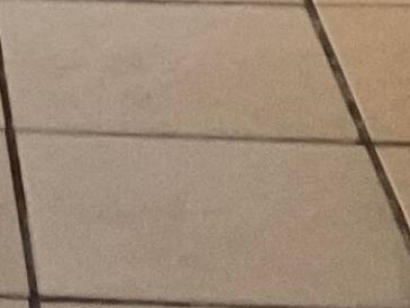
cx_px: -700
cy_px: -498
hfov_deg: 7.8
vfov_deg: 6.1
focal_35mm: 229
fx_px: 2713
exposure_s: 1/60
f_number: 1.8
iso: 100
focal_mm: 3
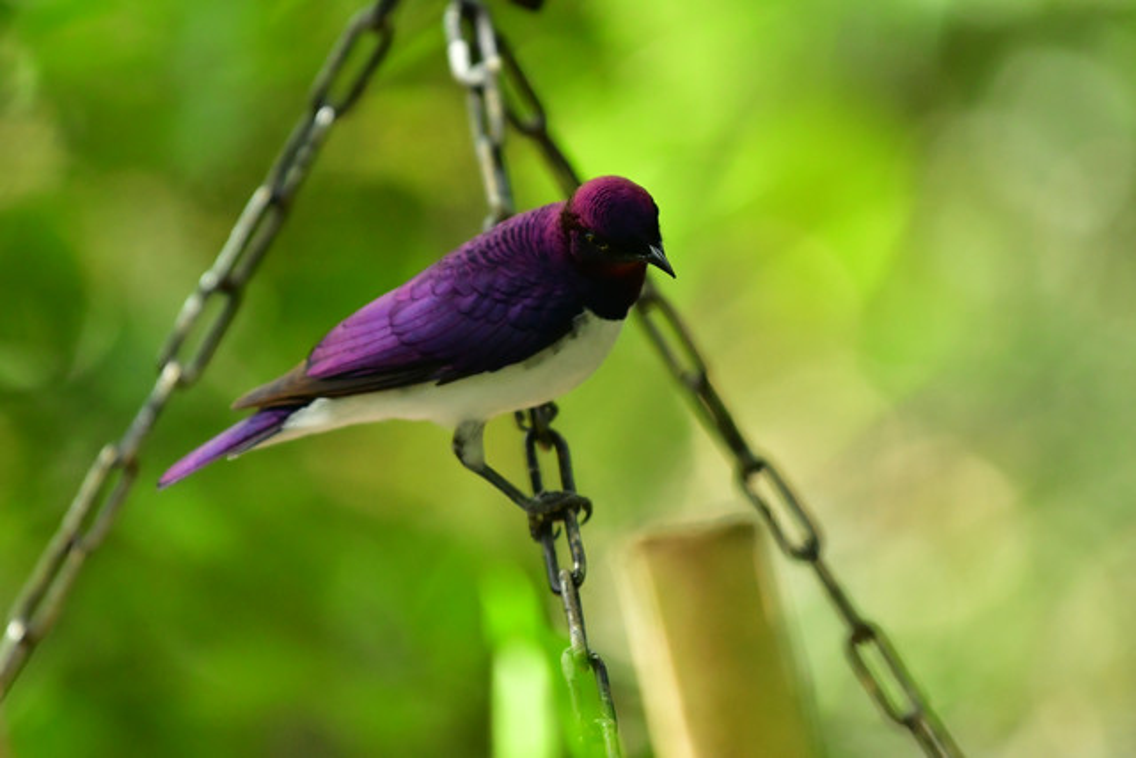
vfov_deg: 3.4
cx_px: 568
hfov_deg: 5.2
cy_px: 379
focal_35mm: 400
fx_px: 12624
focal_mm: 200
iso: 2000
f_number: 2.8
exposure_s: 1/1000
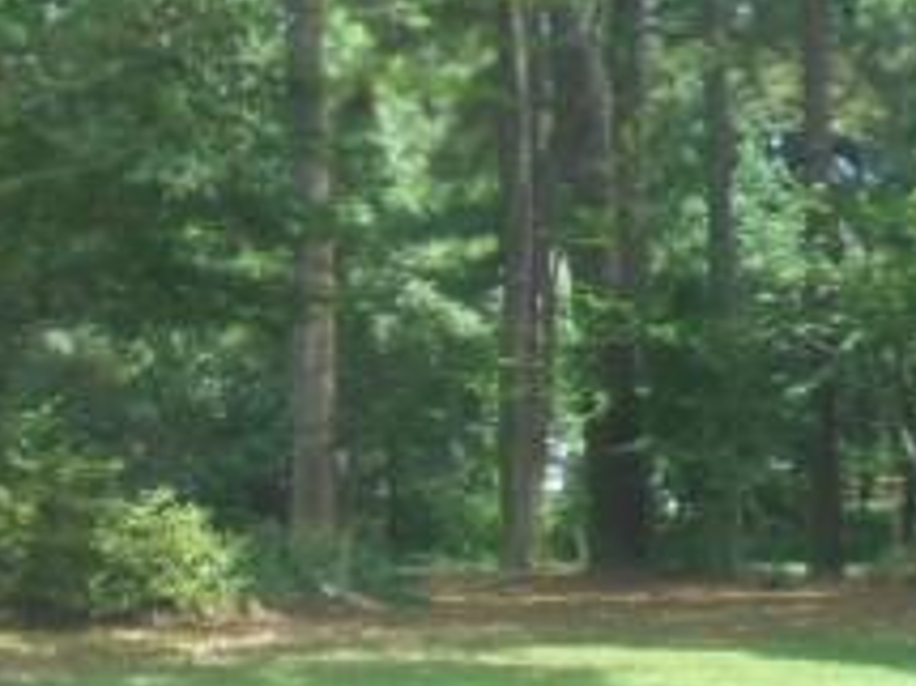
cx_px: 226
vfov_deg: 13.1
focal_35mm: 113
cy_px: 388
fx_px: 2989
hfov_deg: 17.3
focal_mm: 6.9
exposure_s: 1/160
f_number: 4.2
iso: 100
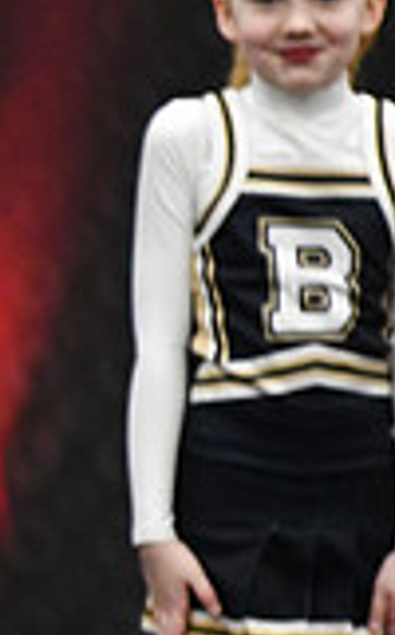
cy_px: 365
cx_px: -699
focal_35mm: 1105
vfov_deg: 1.9
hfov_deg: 1.2
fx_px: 19118
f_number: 2.8
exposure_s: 1/800
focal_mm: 200
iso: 5000
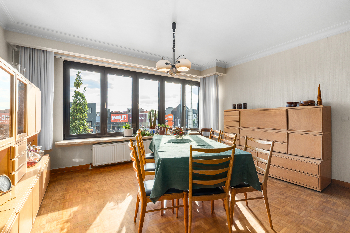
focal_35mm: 16
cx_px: 175
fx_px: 156
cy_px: 116
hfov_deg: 96.7
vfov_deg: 73.7
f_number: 11
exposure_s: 1/125
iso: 320
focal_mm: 16
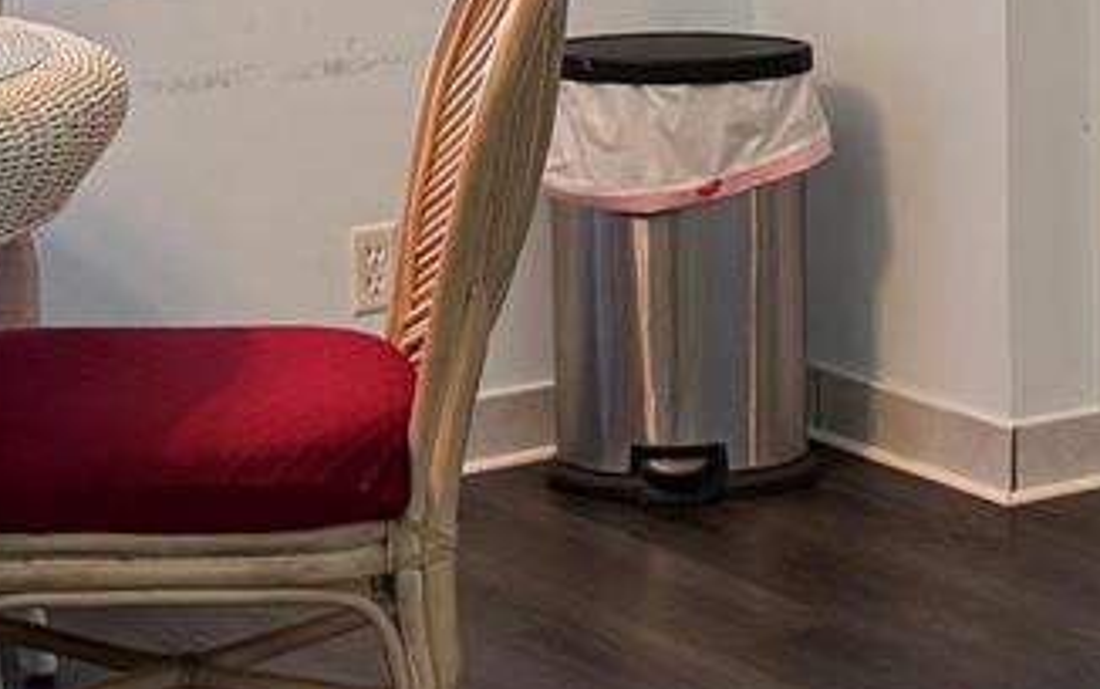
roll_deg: +0.7
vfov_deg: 10.4
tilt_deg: -8.7
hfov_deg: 16.5
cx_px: 972
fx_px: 3749
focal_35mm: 125
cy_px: 61
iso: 250
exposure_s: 1/120
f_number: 1.78
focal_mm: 6.76
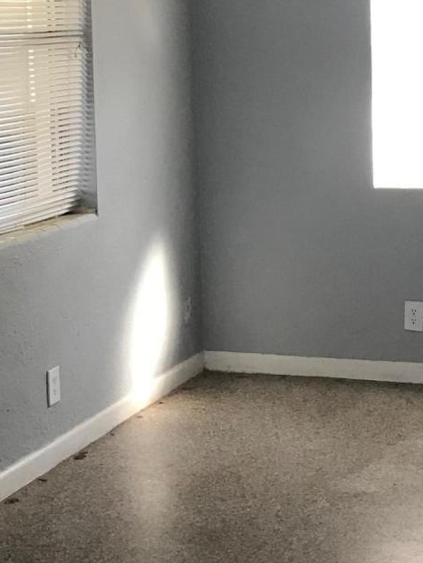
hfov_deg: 16.4
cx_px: 278
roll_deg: +1.5
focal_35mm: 90
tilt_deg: -4.8
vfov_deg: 21.6
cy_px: 168
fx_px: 1465
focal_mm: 3.99
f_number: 1.8
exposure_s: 1/30
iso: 40
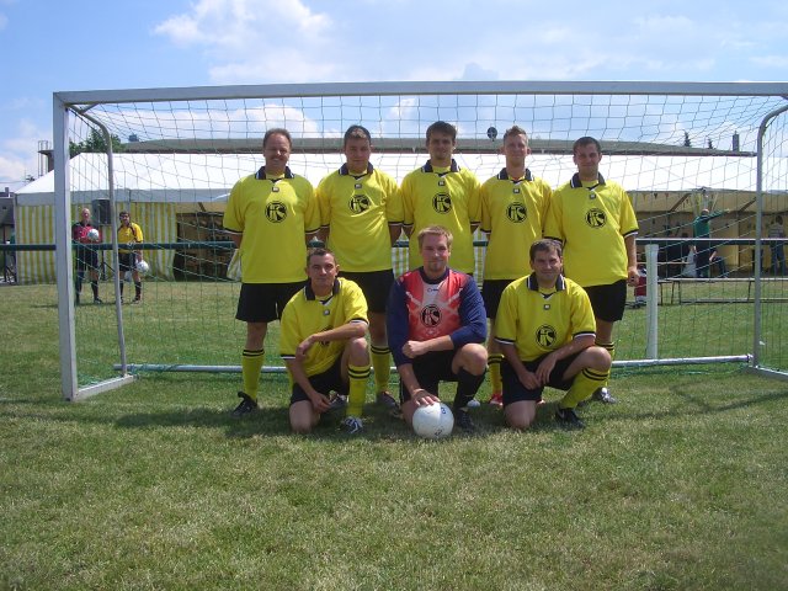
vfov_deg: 40.7
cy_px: 296
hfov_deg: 52.6
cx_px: 394
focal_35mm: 35
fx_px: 797
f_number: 4.3
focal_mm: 5.8
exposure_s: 1/640
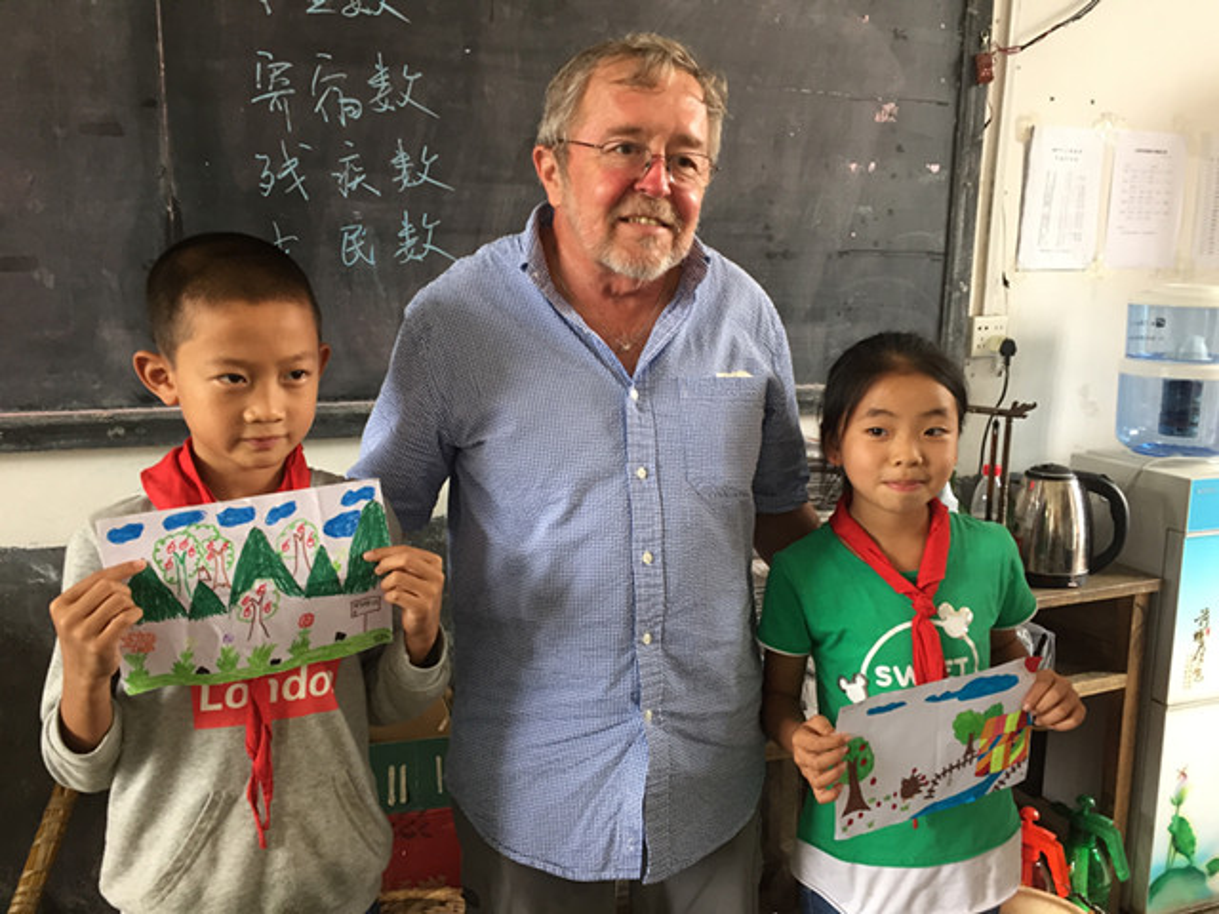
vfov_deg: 48.2
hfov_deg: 61.7
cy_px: 457
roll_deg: -0.9
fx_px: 1021
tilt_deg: -11.0
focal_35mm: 29
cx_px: 610
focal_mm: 4.15
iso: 80
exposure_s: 1/30
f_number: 2.2
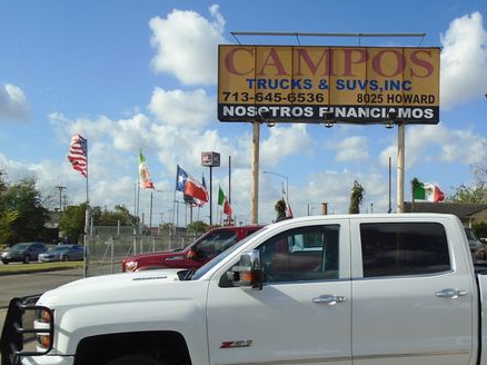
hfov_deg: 47.5
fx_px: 534
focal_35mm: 38
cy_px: 245
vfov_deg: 37.3
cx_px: 354
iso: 100
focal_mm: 4.6
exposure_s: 1/250
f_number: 8
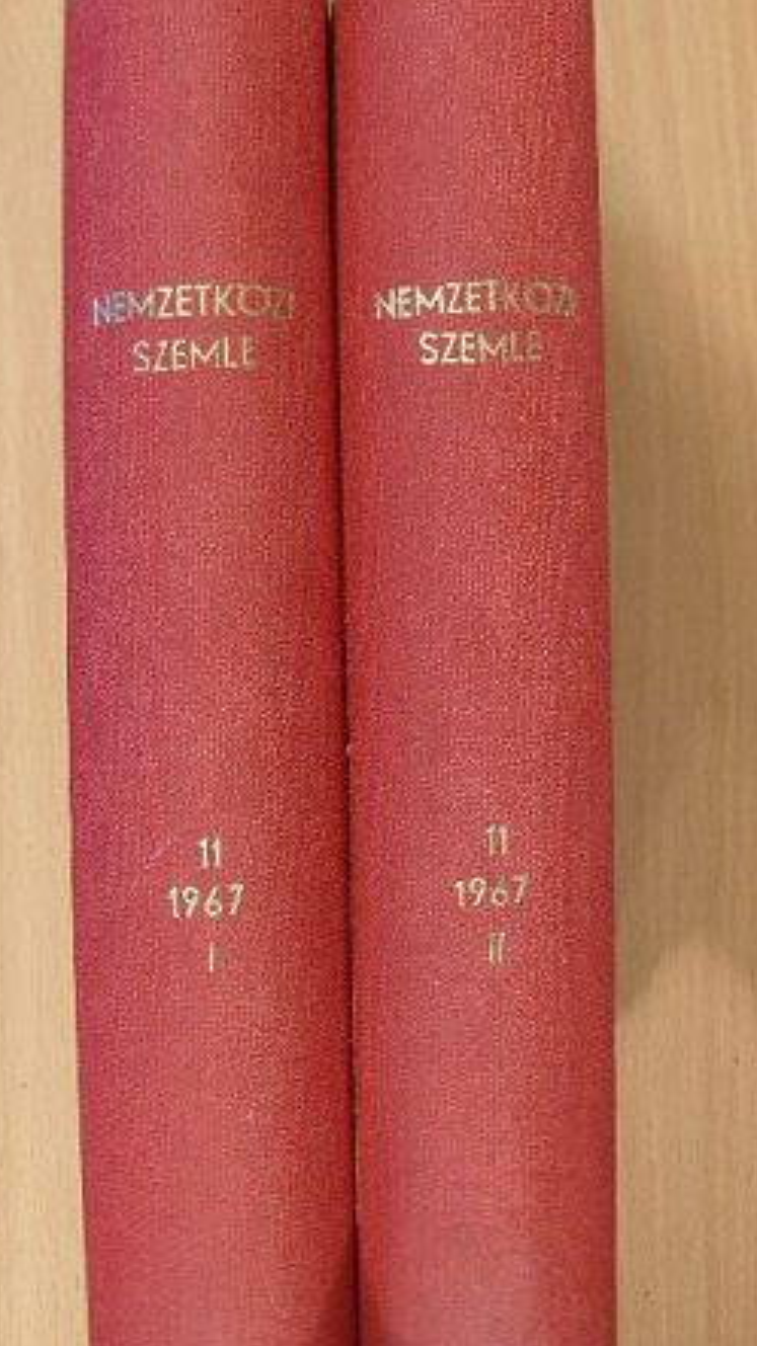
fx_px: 1750
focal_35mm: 49
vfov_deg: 42.1
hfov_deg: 24.4
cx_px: 325
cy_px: 685
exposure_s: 1/12.1
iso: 200
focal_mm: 7.4
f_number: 3.5
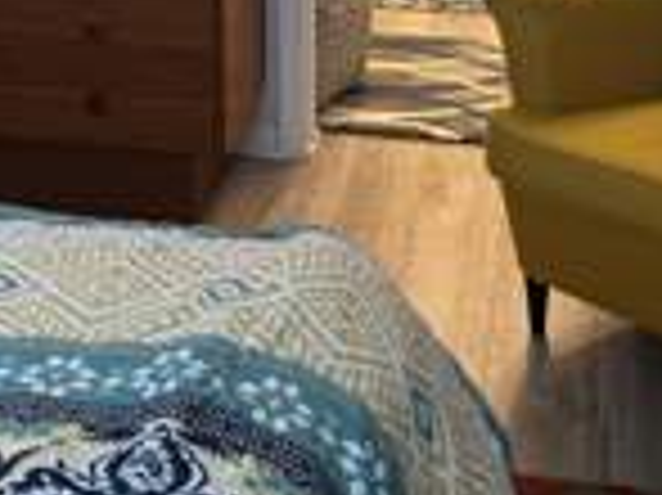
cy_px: -155
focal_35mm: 85
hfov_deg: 22.4
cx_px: 59
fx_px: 1624
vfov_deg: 16.4
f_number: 1.5
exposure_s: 1/60
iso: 200
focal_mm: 5.7
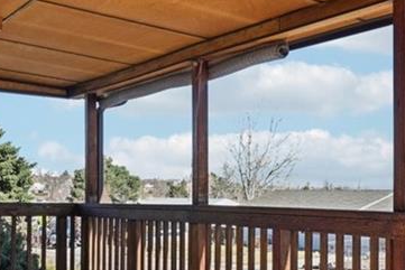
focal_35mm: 62
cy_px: 185
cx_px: 307
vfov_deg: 21.8
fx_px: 698
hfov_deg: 31.7
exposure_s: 1/50
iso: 64
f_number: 8
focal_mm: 14
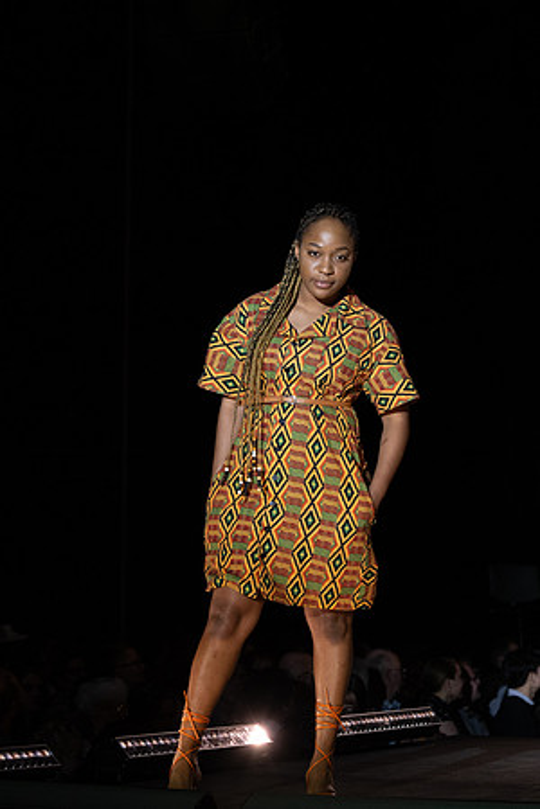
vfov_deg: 15.3
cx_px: 245
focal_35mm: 134
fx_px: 3021
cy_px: 442
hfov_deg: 10.2
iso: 1250
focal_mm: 82
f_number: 5.6
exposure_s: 1/400
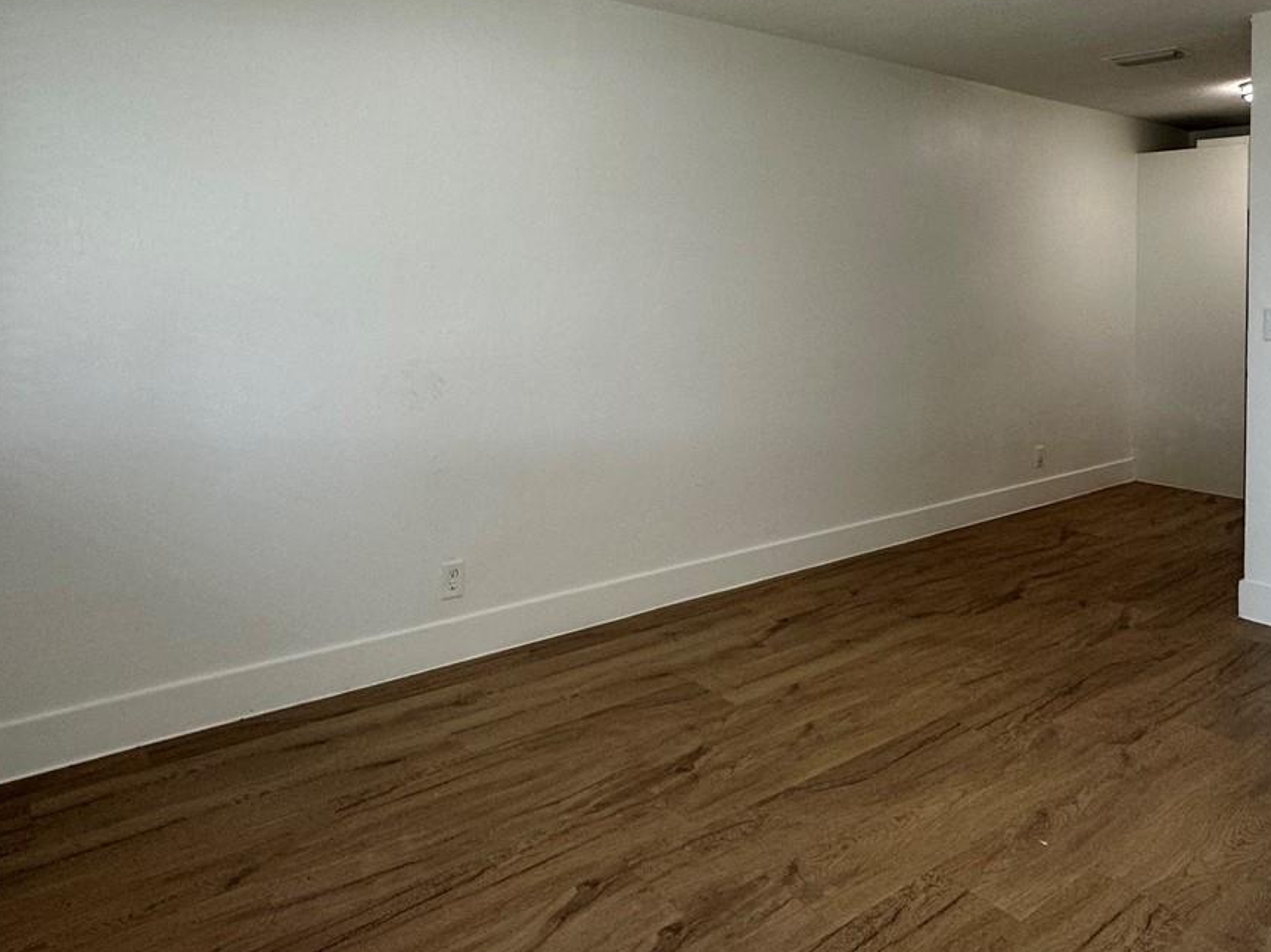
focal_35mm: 26
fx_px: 954
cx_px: 664
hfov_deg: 67.3
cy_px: 274
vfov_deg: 51.4
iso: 125
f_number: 2.2
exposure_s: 1/120
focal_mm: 2.22
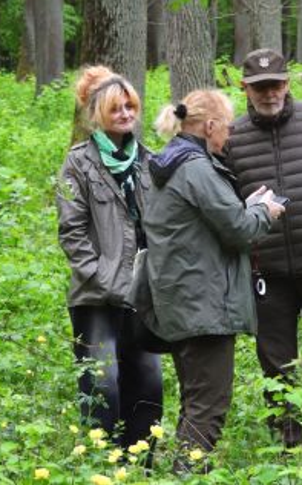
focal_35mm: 221
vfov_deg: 9.5
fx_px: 2916
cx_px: 205
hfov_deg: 5.9
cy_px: 242
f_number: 4
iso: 720
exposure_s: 1/250
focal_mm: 27.9
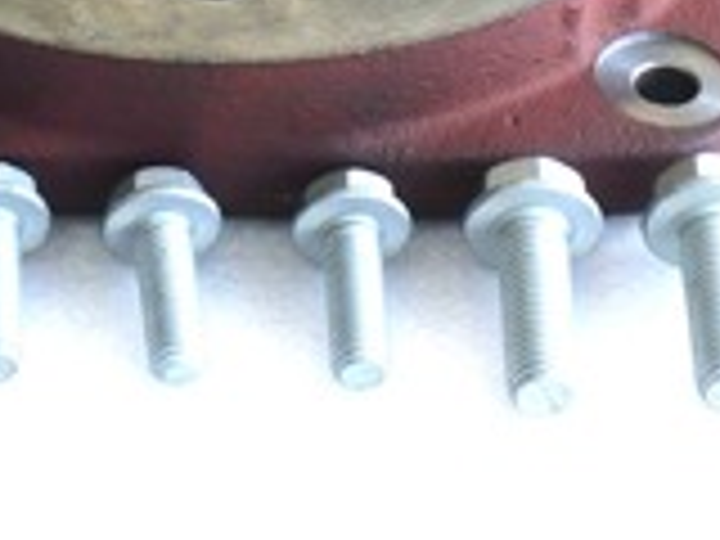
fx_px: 4368
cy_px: -47
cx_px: 122
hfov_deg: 9.4
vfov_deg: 7.0
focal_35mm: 210
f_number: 4.7
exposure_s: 1/80
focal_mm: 13.02
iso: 80
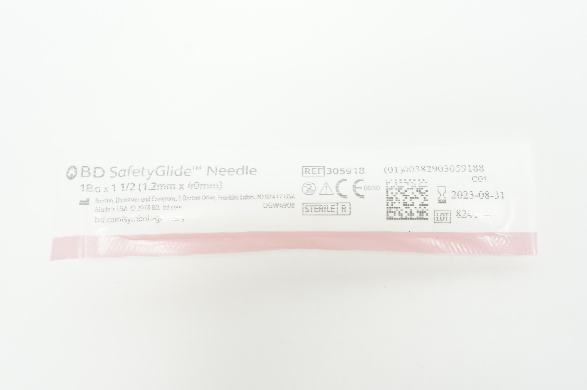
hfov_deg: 43.6
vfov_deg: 29.8
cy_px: 195
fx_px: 733
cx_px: 294
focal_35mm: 45
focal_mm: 30
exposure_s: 1/15
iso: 400
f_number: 8
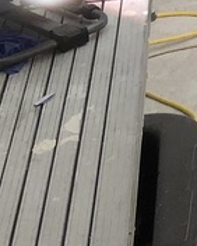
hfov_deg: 7.6
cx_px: 714
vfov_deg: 11.5
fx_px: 1158
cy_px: -154
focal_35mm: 159
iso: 64
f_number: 1.8
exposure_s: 1/15
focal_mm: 4
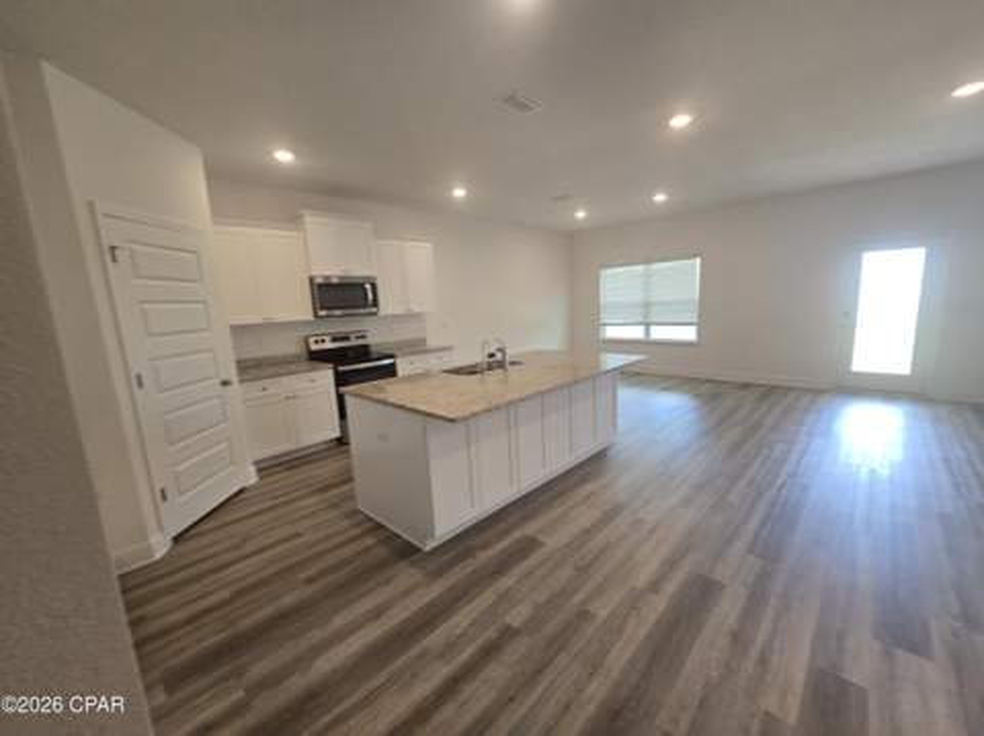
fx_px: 369
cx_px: 492
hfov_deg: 106.2
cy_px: 368
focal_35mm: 13
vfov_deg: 89.8
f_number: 2.2
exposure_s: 1/60
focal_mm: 2.2
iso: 80
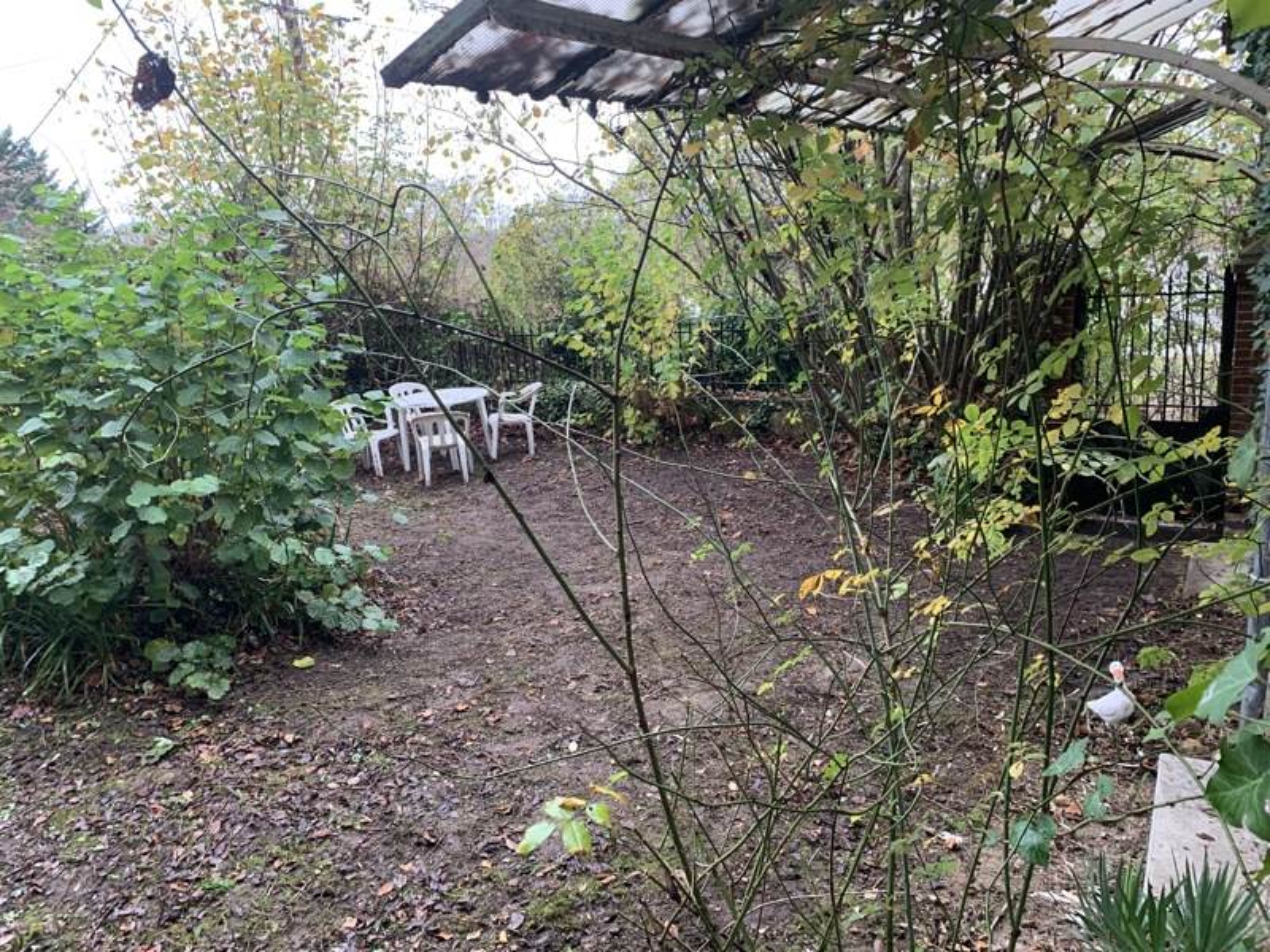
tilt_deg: -14.6
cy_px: 476
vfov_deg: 53.1
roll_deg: +5.0
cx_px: 635
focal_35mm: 26
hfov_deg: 67.3
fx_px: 954
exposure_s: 1/73
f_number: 1.8
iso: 100
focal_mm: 4.25
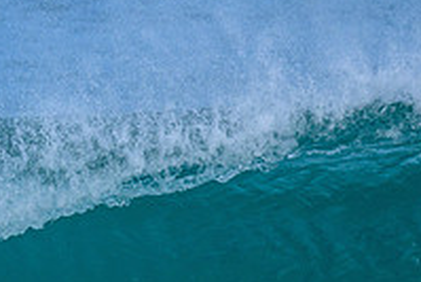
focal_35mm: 3027
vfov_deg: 0.5
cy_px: 280
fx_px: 35424
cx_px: -222
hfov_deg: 0.7
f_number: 6.3
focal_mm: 800
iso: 400
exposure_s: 1/2000
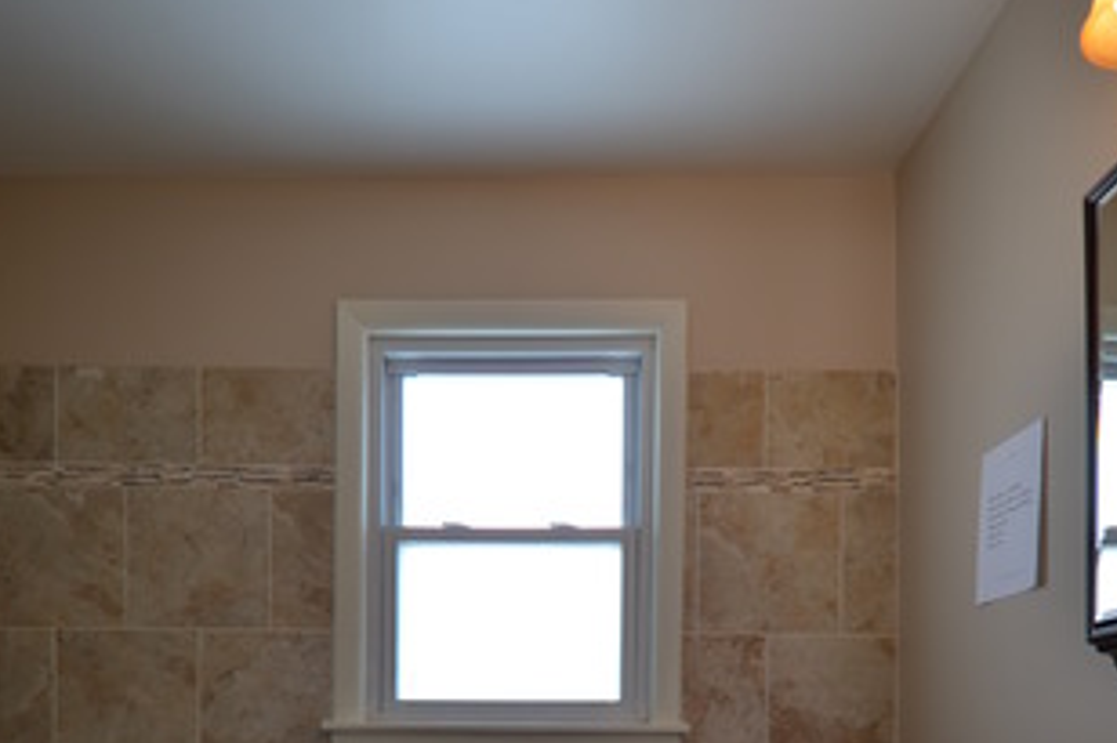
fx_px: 868
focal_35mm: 28
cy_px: 729
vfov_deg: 41.0
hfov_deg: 65.5
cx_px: 558
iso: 100
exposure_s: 1/30
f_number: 4
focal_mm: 12
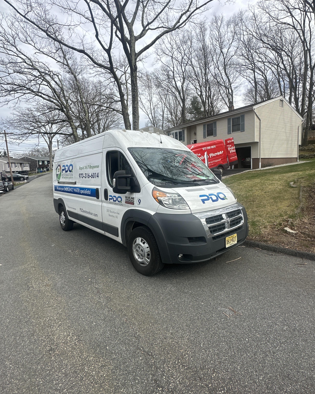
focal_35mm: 18
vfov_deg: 86.2
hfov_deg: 73.7
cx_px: 169
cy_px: 184
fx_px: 210
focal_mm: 2.22
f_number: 2.2
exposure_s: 1/759
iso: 40
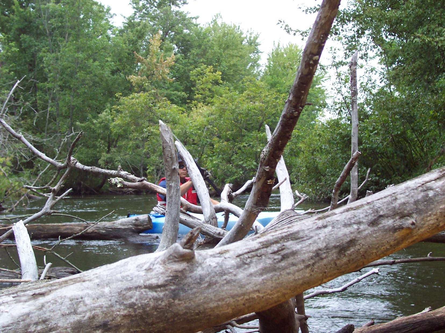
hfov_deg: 41.2
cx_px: 222
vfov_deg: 31.5
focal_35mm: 46
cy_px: 166
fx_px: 591
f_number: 3
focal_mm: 7
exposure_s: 1/90
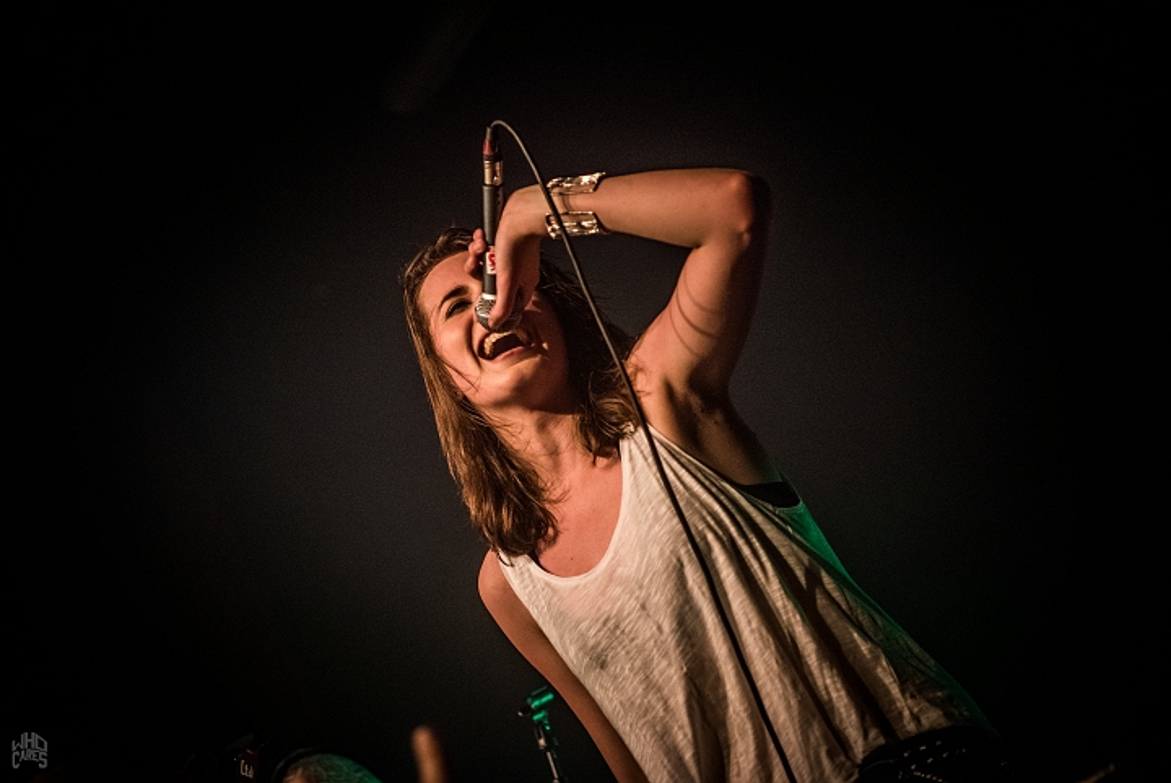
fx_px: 2278
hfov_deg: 28.8
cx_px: 586
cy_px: 392
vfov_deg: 19.5
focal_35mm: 70
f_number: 2.8
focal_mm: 70
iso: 2000
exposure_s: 1/100
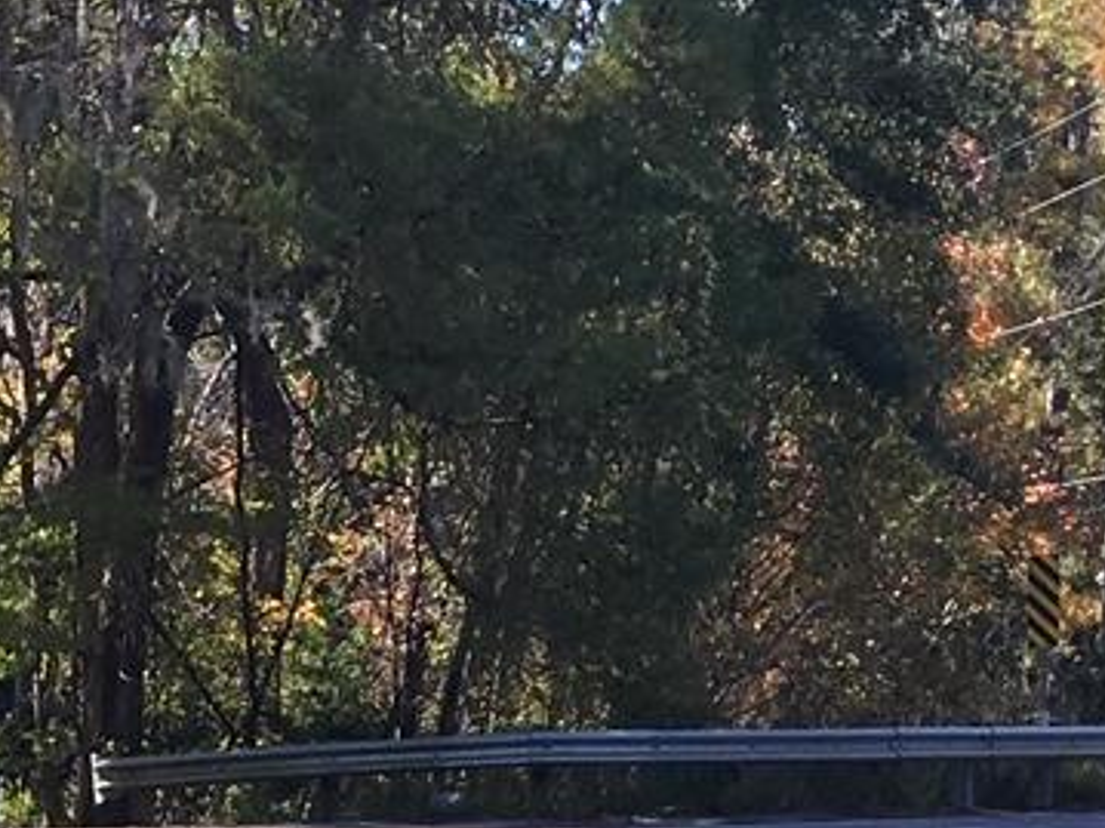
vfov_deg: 9.0
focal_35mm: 163
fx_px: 5201
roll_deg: -2.2
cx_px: -1290
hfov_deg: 10.8
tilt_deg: -1.1
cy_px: 819
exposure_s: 1/353
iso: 25
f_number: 2.2
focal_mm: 4.15
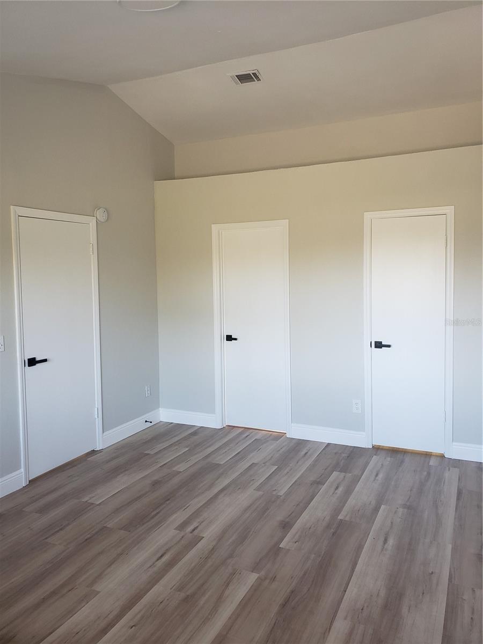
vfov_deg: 67.3
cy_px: 322
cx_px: 242
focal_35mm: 26
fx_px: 484
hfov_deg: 53.1
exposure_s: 1/60
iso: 160
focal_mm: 4.3
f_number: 2.4
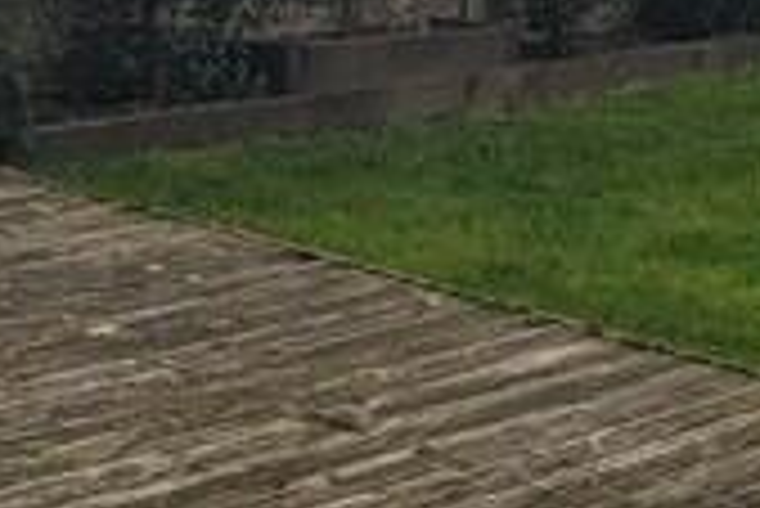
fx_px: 2134
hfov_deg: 20.2
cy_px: -155
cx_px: 315
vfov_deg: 13.1
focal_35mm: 101
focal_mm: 2.35
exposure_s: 1/1439
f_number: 2.2
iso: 58
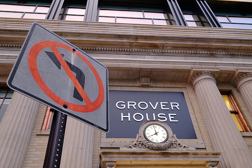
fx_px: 217
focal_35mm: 31
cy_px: 84
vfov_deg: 42.3
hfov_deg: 60.3
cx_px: 126
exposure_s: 1/15
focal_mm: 20.9
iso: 1600
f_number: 11
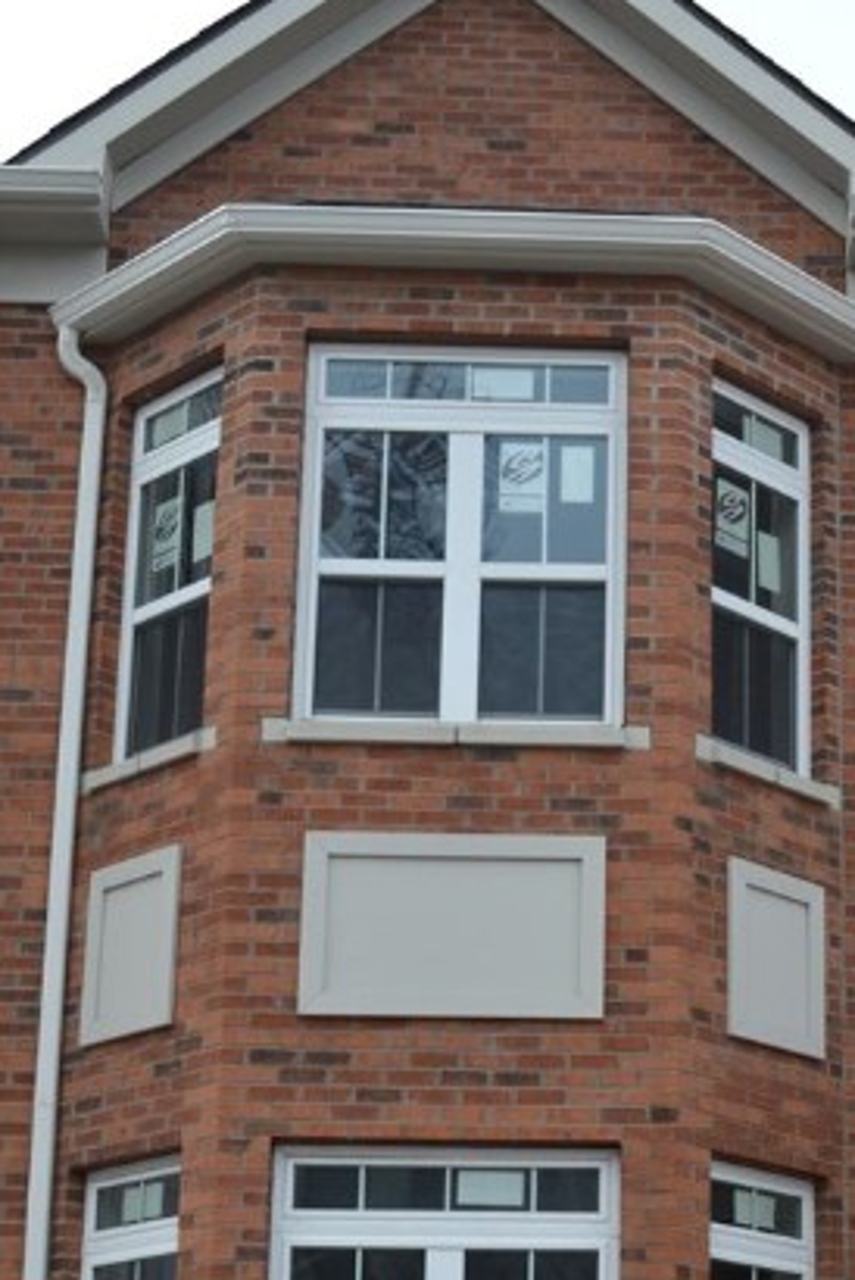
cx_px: 746
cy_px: 1012
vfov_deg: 27.2
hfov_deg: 18.4
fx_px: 2596
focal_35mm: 73
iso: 100
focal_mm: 26
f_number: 6.3
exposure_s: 1/160
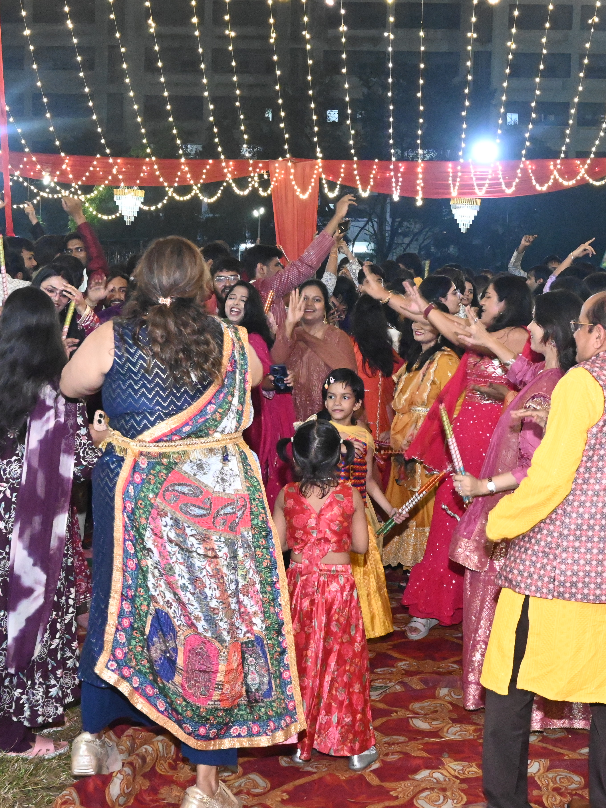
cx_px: 367
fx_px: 1316
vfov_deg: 34.1
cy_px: 401
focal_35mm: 56
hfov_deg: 25.9
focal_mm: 25.5
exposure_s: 1/80
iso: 8000
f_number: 7.1
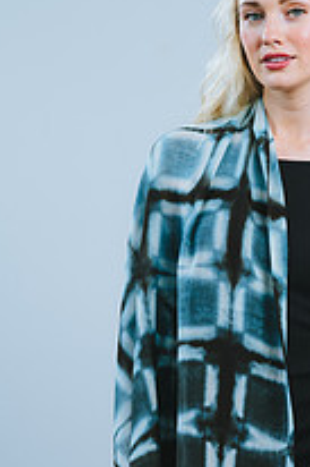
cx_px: 303
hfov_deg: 7.3
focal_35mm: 186
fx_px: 2406
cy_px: 295
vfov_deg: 11.1
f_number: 4
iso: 100
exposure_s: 1/200
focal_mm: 85
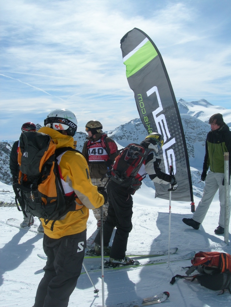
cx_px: 116
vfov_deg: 49.0
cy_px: 154
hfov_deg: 37.7
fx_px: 338
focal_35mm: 38
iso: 50
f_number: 4.8
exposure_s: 1/1613
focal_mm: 7.8
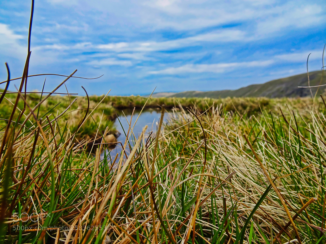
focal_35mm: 24
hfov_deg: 71.6
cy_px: 122
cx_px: 163
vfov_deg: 56.8
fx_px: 226
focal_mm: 4.1
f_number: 3.5
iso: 80
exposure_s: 1/800
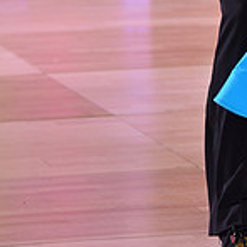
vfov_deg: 2.8
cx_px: 266
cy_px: -97
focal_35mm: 619
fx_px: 4997
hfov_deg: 2.8
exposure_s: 1/250
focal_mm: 185
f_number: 5
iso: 1250
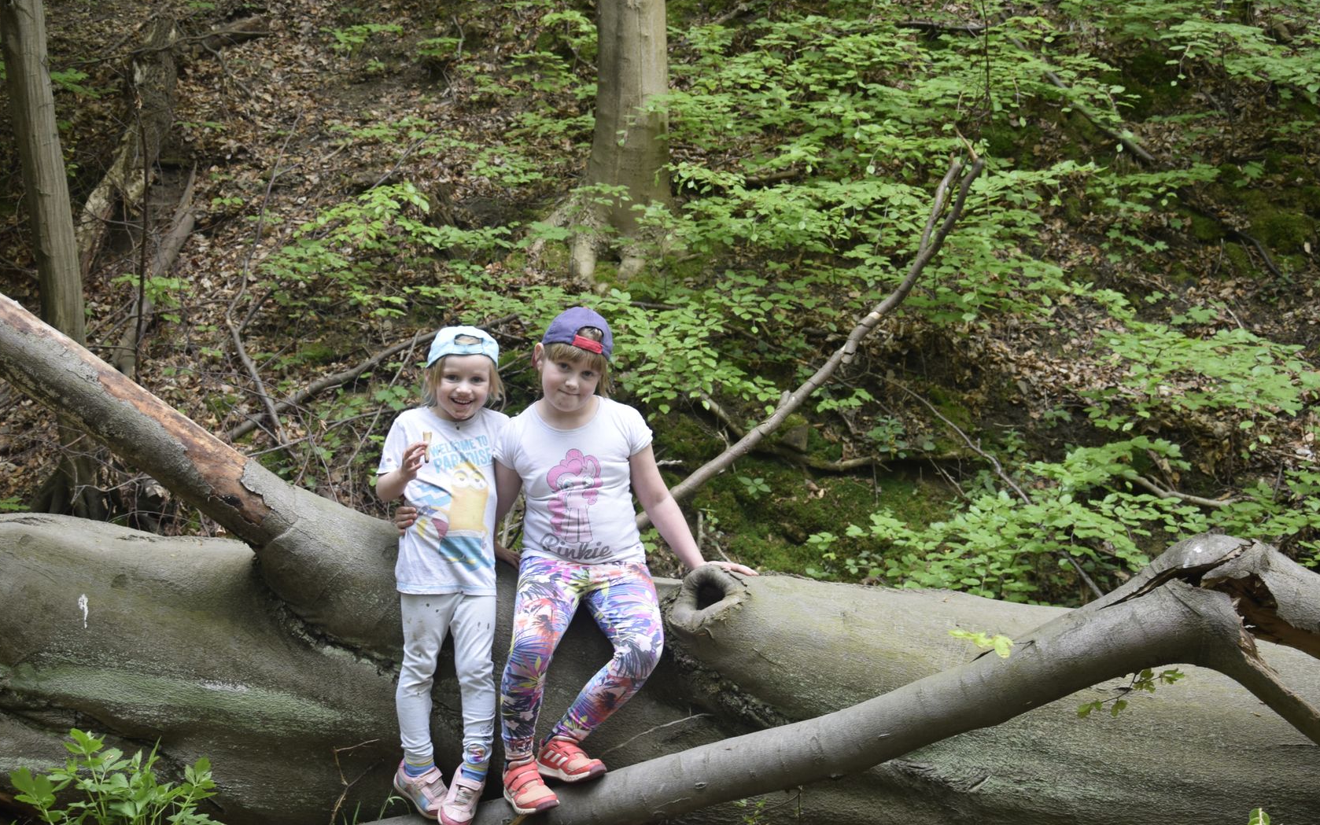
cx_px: 674
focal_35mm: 51
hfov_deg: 39.6
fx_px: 1835
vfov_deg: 25.3
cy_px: 380
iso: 400
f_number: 5
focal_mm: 28
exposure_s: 1/100
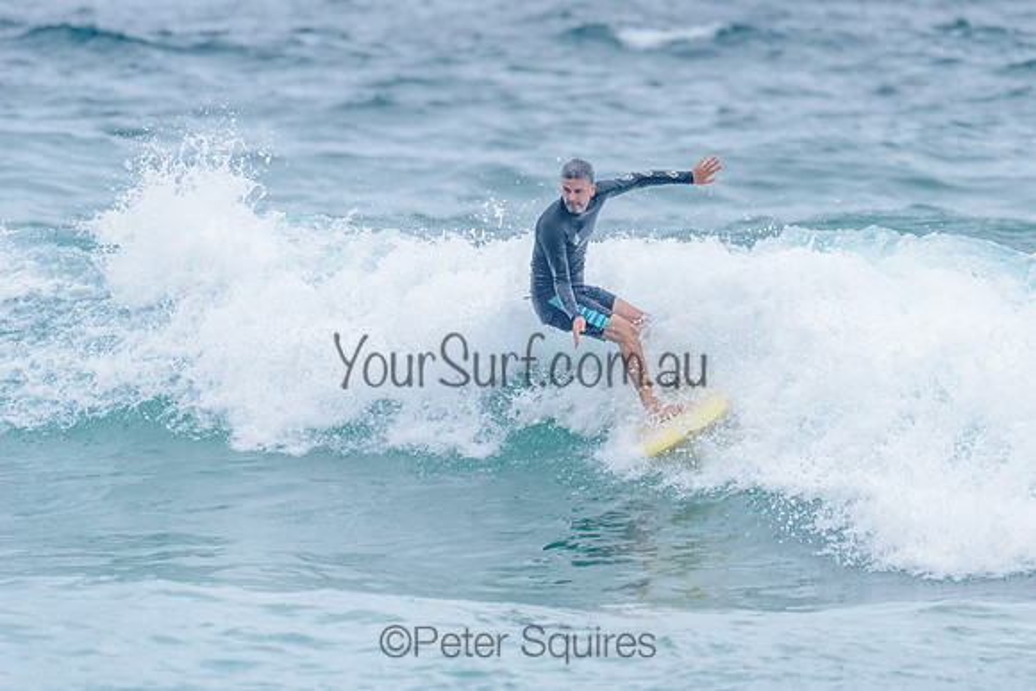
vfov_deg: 2.2
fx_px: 17639
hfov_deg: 3.4
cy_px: 268
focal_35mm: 613
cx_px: 635
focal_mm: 500
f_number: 5.6
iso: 200
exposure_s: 1/2000
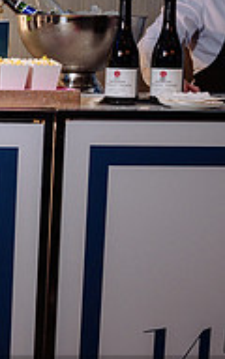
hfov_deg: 12.9
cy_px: 143
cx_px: -163
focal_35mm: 93
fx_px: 909
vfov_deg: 22.3
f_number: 6.3
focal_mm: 28.5
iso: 500
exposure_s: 1/50
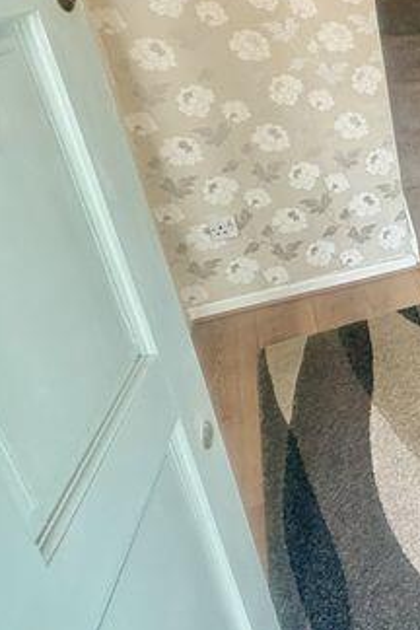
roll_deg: +0.7
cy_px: 183
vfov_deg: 51.6
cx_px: 583
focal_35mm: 36
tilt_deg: -22.5
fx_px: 630
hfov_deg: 28.3
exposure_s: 1/50
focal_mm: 2.22
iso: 200
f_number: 2.2
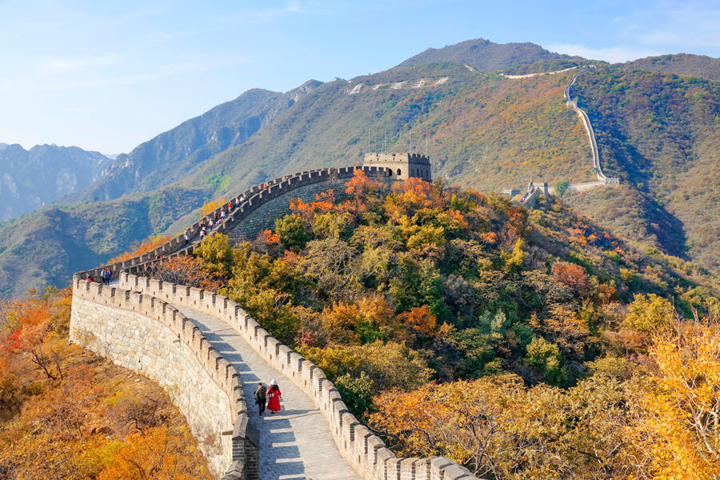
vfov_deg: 36.9
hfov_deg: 53.1
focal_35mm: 36
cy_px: 240
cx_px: 360
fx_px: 720
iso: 100
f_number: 4
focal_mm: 13.3
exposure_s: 1/400
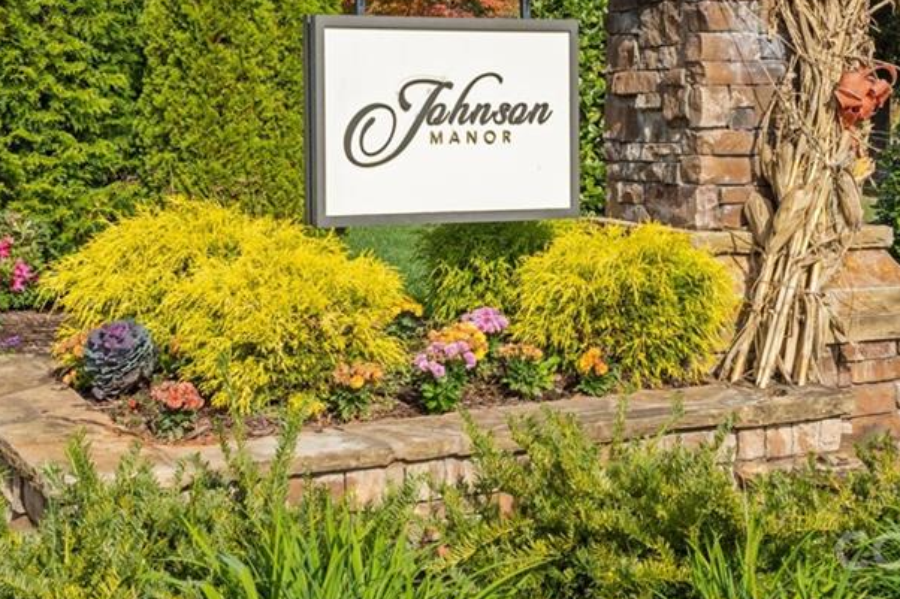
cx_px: 517
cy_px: 144
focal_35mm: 68
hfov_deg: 29.6
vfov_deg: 19.8
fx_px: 1699
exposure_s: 1/100
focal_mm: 40
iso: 100
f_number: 9
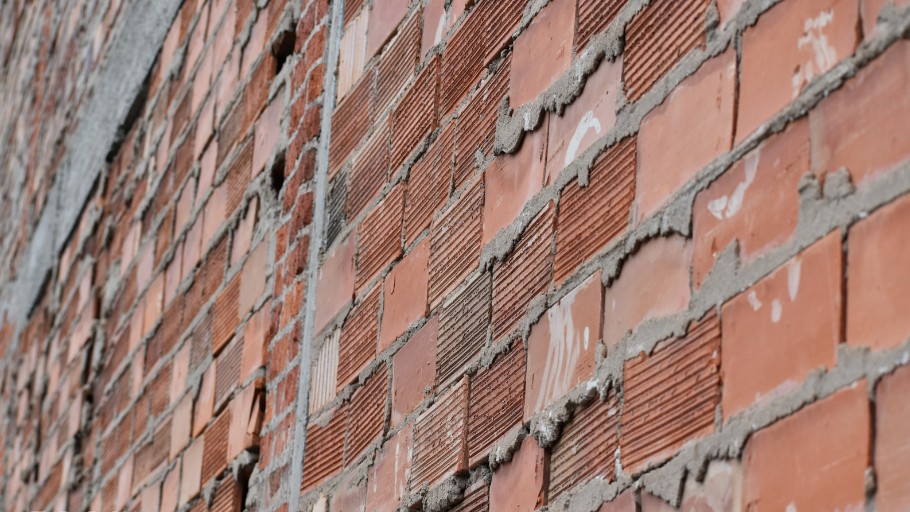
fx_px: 2678
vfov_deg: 10.9
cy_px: 294
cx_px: 453
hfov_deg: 19.3
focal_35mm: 111
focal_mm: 70
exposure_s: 1/640
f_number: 6.3
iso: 200
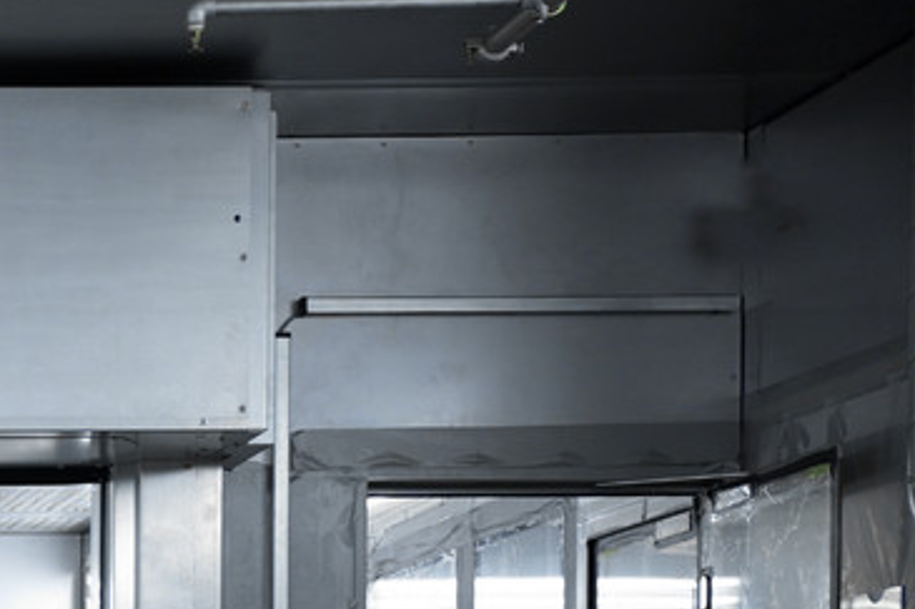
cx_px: -546
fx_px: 3175
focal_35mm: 125
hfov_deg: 14.9
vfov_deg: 10.6
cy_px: 925
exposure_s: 1/250
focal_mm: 38
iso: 250
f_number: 2.8
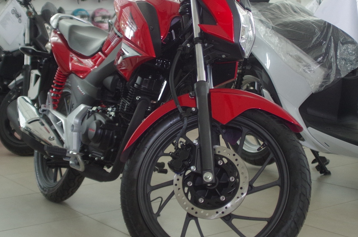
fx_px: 625
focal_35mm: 63
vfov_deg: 21.5
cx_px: 186
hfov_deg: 31.9
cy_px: 104
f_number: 2.8
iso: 800
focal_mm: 28
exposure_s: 1/160
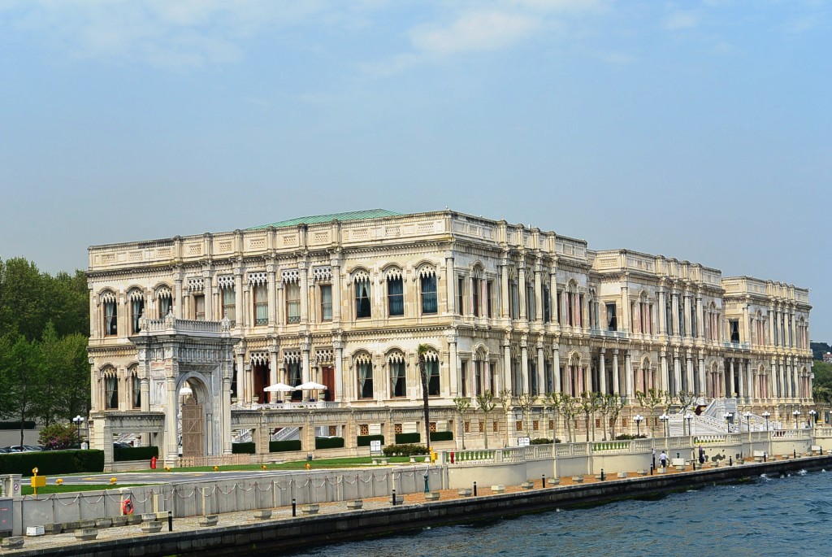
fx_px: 1596
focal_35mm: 69
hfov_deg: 29.2
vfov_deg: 19.8
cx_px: 416
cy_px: 278
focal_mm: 25.8
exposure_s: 1/500
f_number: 5.6
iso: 100
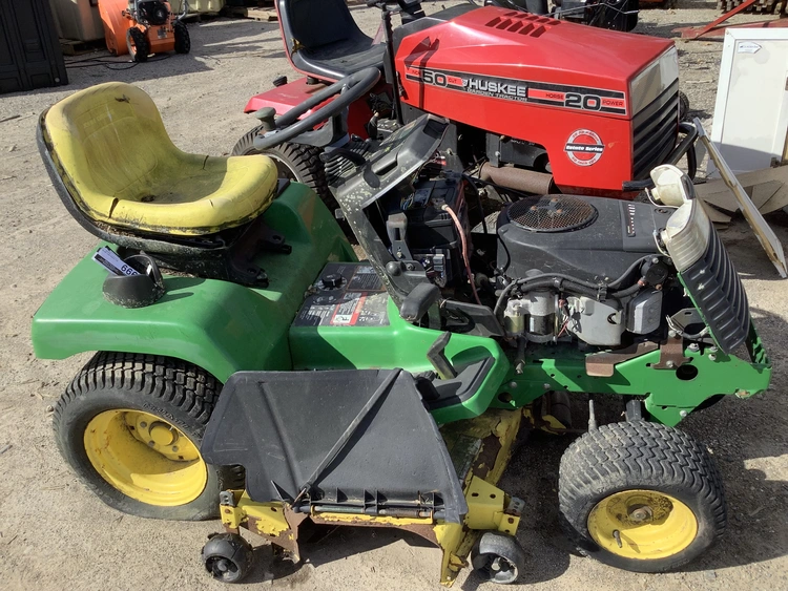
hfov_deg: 58.3
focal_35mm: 31
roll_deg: +3.2
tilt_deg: -30.2
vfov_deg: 45.5
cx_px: 394
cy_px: 296
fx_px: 706
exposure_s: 1/762
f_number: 2.4
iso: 25
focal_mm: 3.3
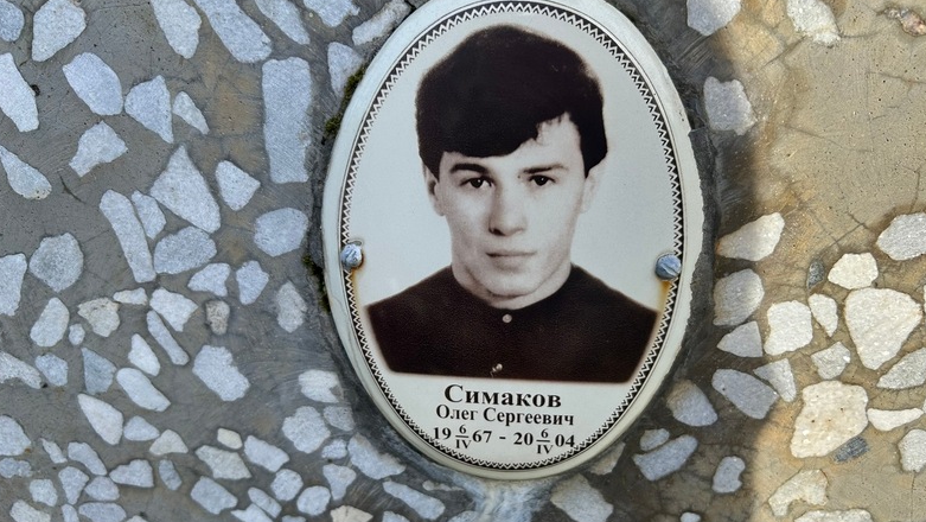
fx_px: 712
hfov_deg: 66.0
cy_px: 314
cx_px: 466
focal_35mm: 29
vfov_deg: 40.0
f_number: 1.5
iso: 50
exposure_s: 1/1344
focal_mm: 5.7
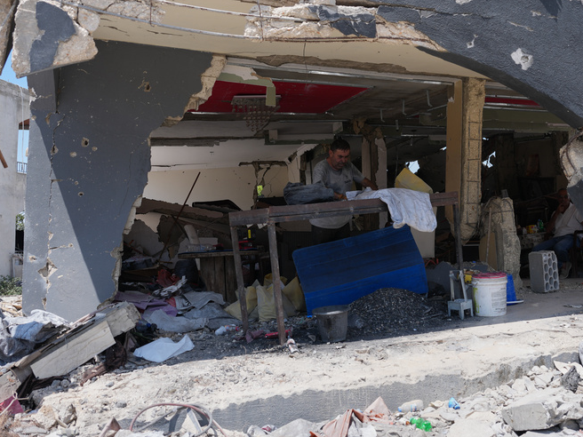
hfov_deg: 51.0
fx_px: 606
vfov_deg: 39.6
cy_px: 195
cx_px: 349
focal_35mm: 36
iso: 100
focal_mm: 24
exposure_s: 1/1250
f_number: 2.8
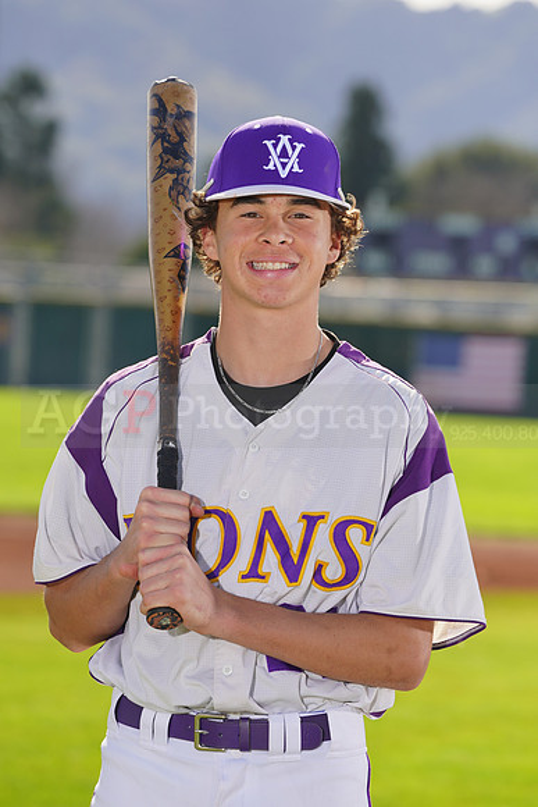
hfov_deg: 5.9
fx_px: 5197
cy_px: 404
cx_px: 269
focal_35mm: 232
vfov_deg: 8.9
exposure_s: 1/250
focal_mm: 232
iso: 100
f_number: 8
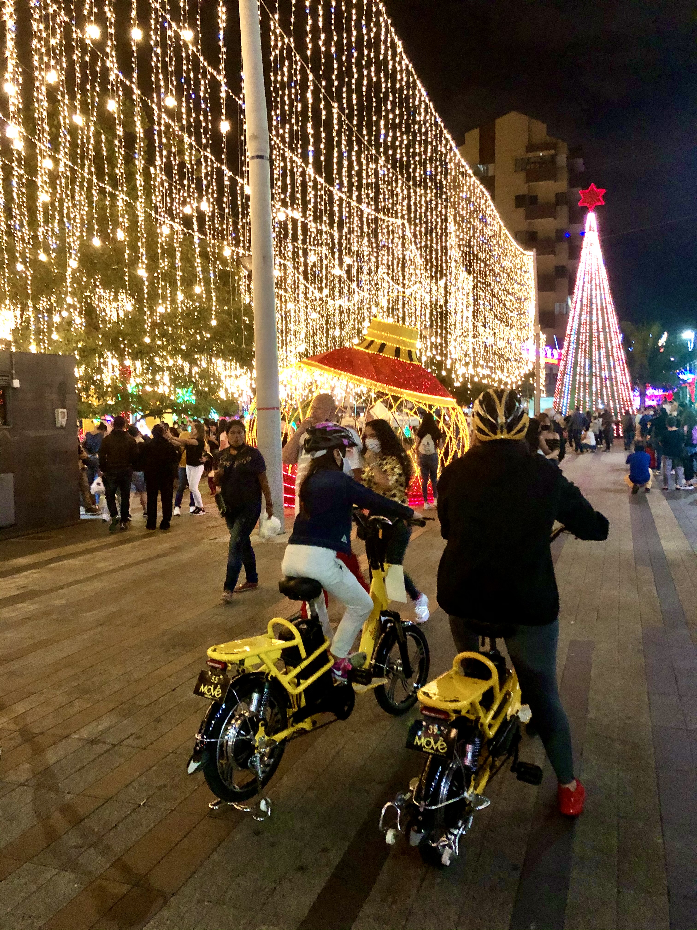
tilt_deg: -3.4
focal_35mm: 28
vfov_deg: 63.4
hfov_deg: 49.7
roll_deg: +1.3
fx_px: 752
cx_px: 348
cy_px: 465
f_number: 1.8
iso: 80
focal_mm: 4
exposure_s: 1/4
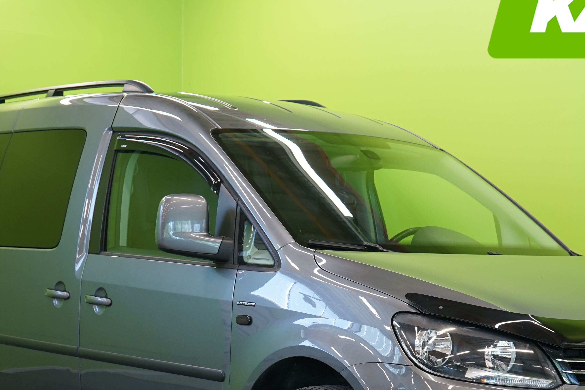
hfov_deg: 25.0
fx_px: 1316
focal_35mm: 81
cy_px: 314
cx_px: 339
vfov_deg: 16.7
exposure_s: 1/30
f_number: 5
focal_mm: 40
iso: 400
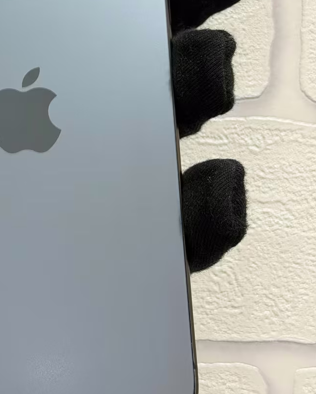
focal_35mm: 93
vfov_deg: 20.6
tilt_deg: +0.0
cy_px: 150
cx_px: 23
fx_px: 1087
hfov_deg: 16.3
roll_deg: -1.1
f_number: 1.78
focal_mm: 6.76
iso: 100
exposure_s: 1/50
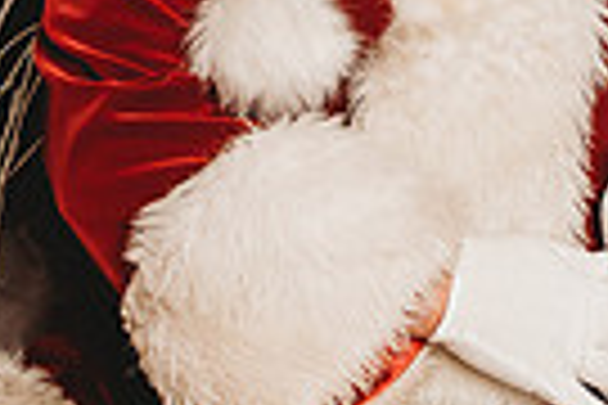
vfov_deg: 10.5
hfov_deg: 15.8
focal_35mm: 129
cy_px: -25
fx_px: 2178
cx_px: 511
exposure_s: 1/160
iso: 100
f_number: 4
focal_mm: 24
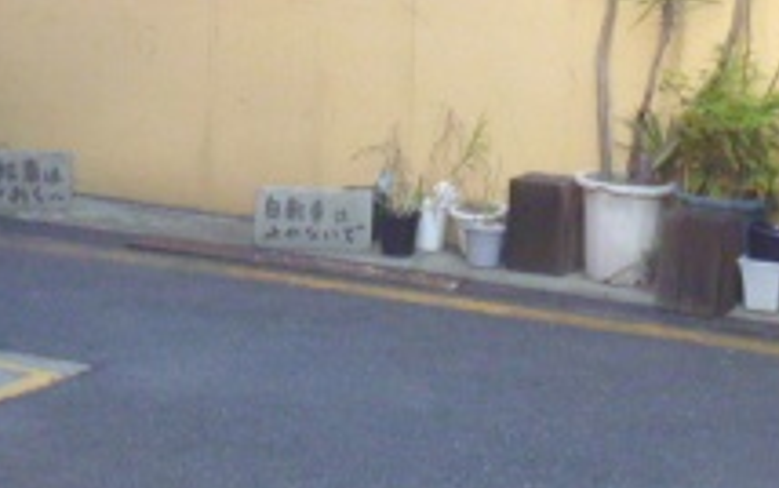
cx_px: 313
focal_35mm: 111
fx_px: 2358
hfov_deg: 18.7
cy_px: -4
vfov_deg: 11.7
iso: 400
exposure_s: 1/200
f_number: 3.5
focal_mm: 6.3
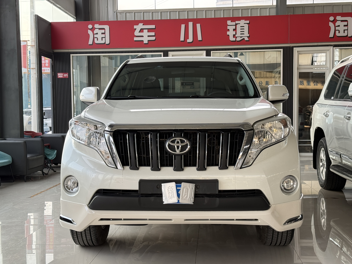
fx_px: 488
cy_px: 132
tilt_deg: -2.6
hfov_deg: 39.7
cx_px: 176
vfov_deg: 30.3
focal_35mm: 48
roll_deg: +0.1
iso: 100
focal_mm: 6.76
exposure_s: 1/293
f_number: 1.78
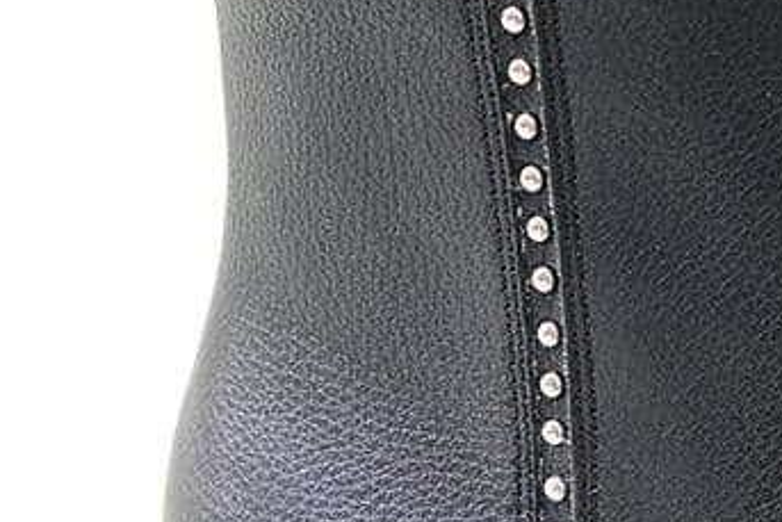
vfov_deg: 9.8
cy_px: 440
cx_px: 978
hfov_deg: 14.1
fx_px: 3042
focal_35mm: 140
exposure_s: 1/20
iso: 200
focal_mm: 40
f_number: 5.6
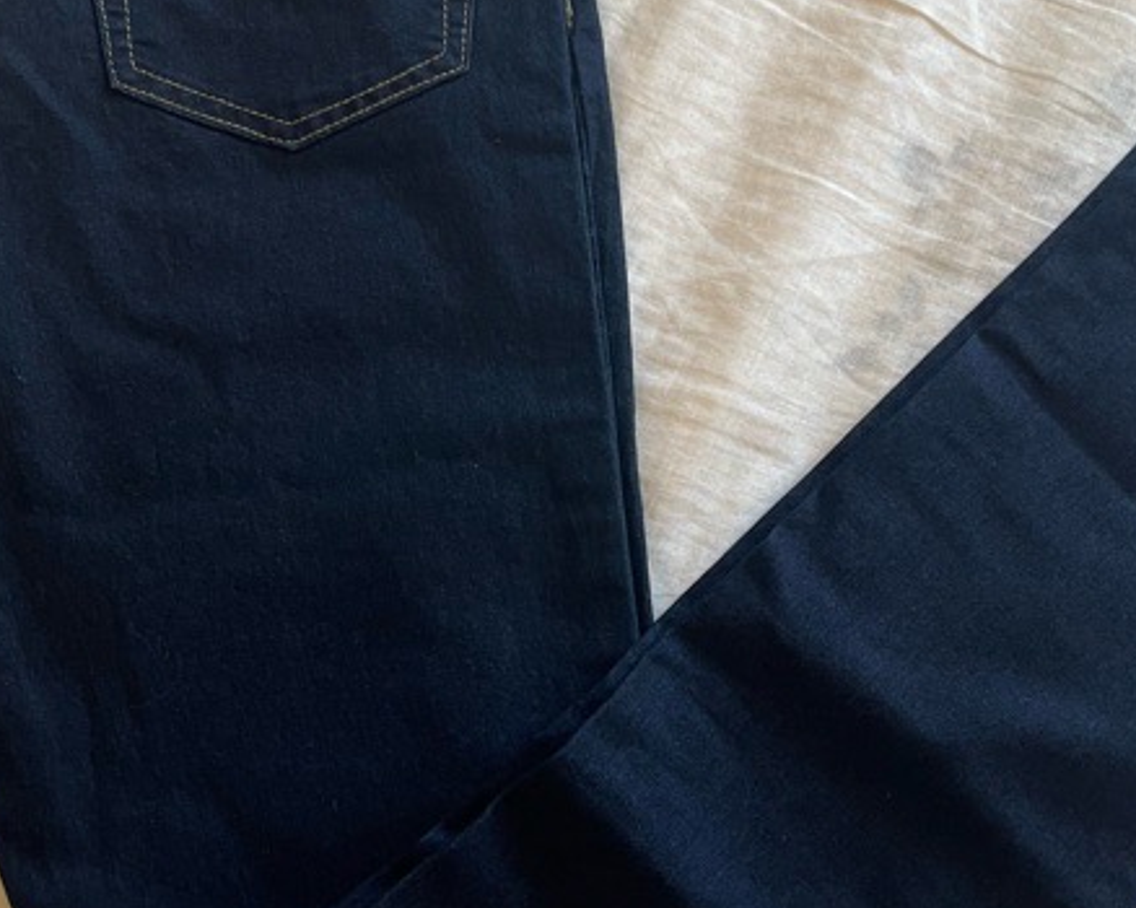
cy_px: 324
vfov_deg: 26.1
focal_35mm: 58
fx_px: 1949
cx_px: 646
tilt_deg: -77.7
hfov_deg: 32.4
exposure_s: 1/100
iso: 125
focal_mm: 5.1
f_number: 1.6
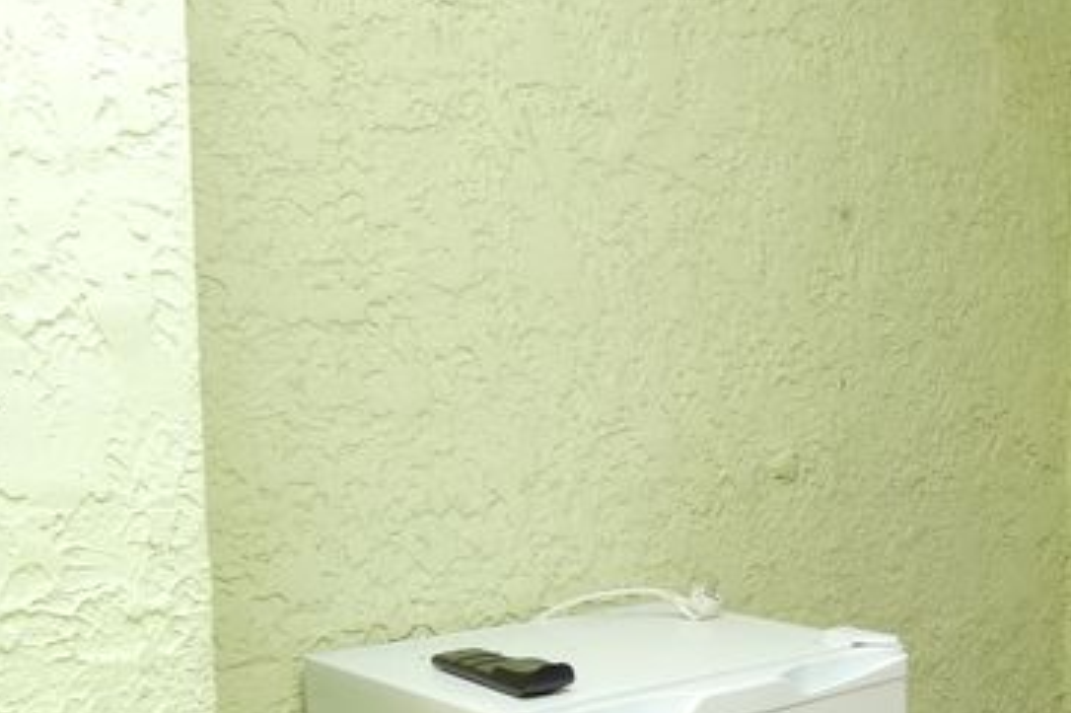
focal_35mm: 46
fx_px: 1368
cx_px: 1027
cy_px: 497
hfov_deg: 38.7
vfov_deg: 28.9
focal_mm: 3.6
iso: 80
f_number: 2.8
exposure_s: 1/60
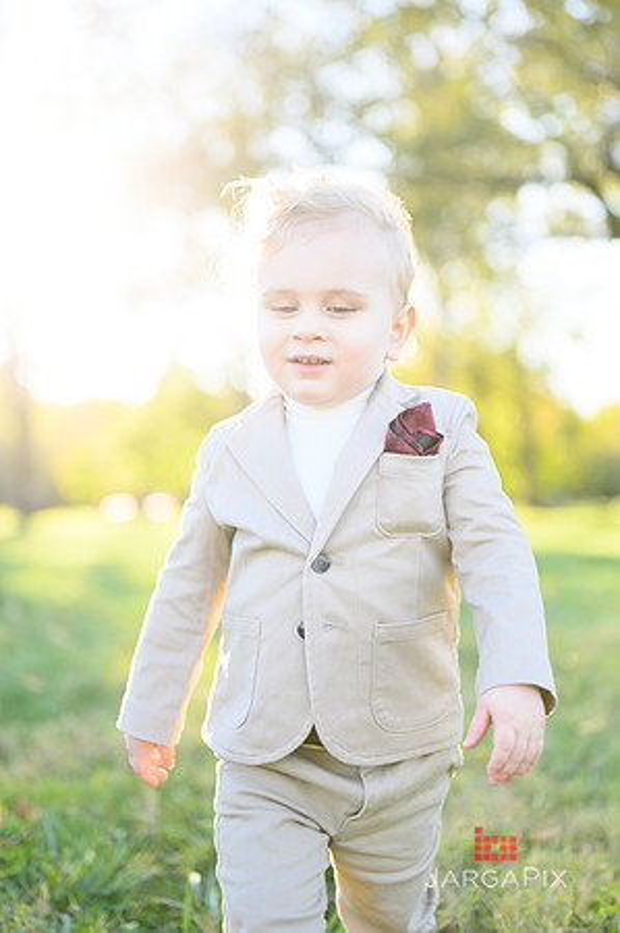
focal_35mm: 50
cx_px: 310
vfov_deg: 39.6
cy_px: 466
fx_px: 1295
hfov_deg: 26.9
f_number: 2
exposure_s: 1/800
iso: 320
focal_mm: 50
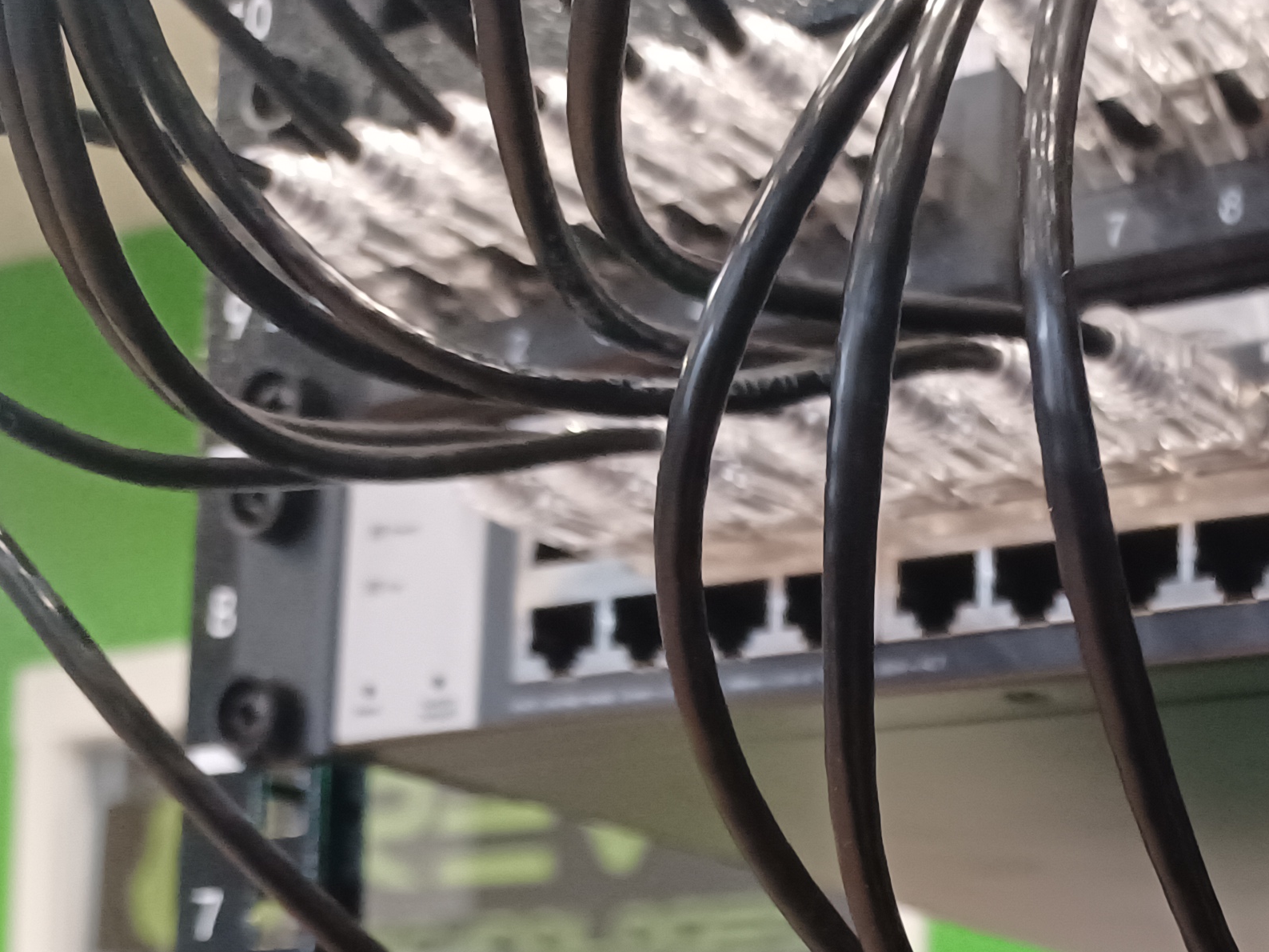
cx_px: 1393
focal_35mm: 63
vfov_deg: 21.6
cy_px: 1140
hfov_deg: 28.0
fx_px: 2309
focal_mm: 4.6
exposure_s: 1/20
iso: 800
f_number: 1.8
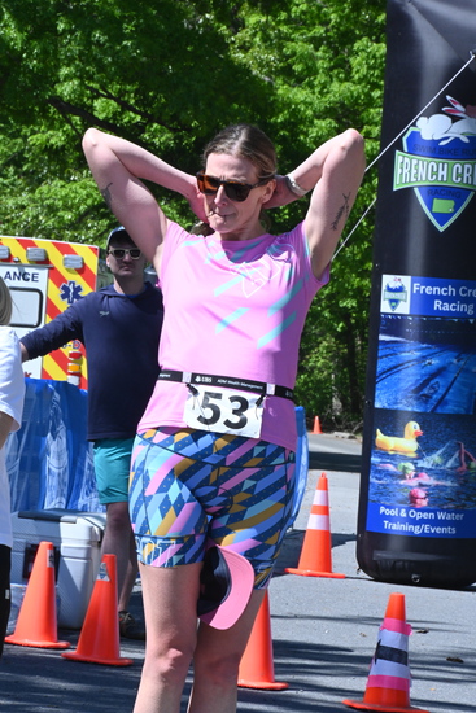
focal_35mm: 200
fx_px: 3964
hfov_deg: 6.9
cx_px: 238
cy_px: 356
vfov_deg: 10.3
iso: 2000
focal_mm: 200
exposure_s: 1/200
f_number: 36
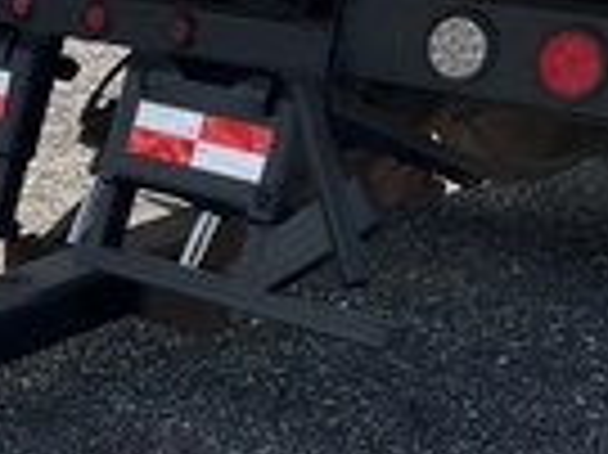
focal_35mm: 86
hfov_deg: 20.5
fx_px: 1509
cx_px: -221
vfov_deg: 16.9
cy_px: 418
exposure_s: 1/978
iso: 25
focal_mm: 3
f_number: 1.8
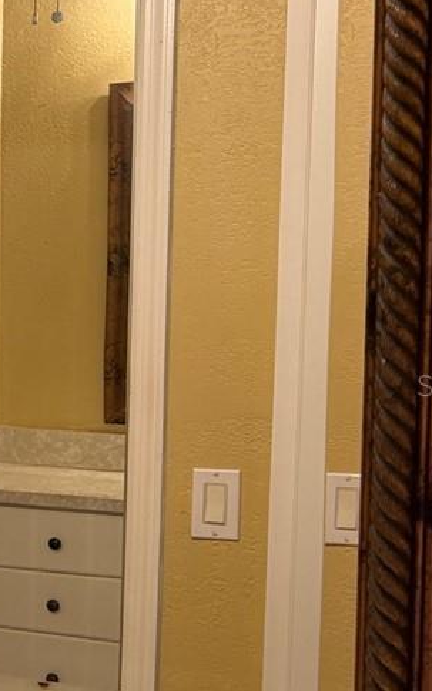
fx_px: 1583
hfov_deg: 12.4
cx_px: -589
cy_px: 385
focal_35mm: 84
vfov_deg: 24.6
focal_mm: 6.76
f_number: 1.78
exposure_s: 1/60
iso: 125
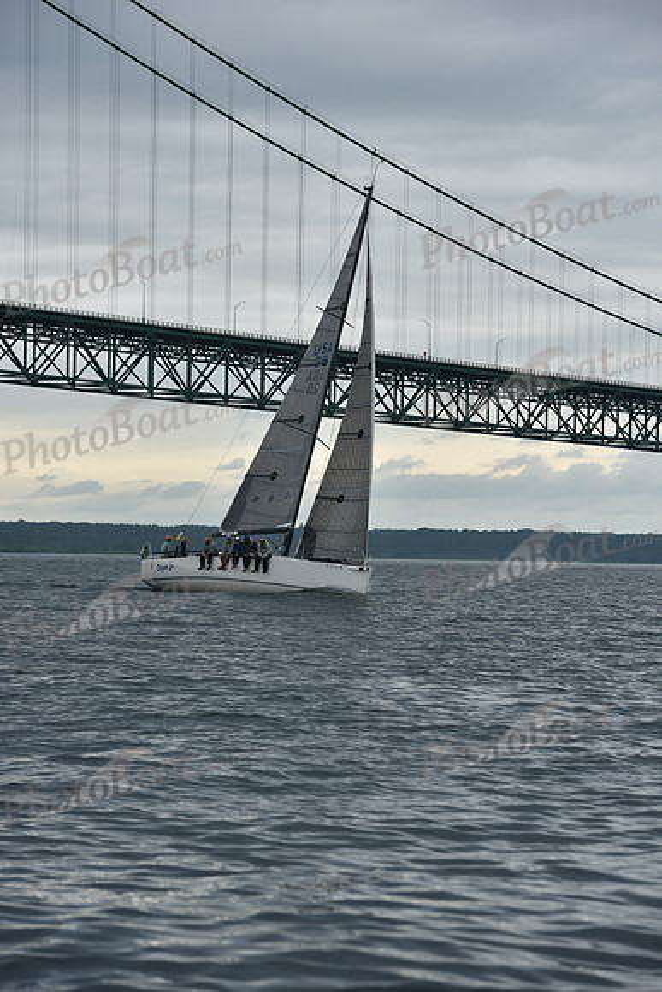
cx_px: 331
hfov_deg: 11.0
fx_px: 3446
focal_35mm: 125
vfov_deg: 16.4
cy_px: 496
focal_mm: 125
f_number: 7.1
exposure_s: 1/800
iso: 250
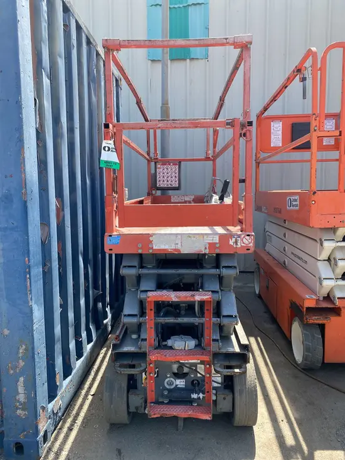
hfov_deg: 53.1
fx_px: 345
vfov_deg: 67.3
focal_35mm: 26
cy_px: 230
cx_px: 172
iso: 32
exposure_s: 1/871
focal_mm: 4.25
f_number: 1.8
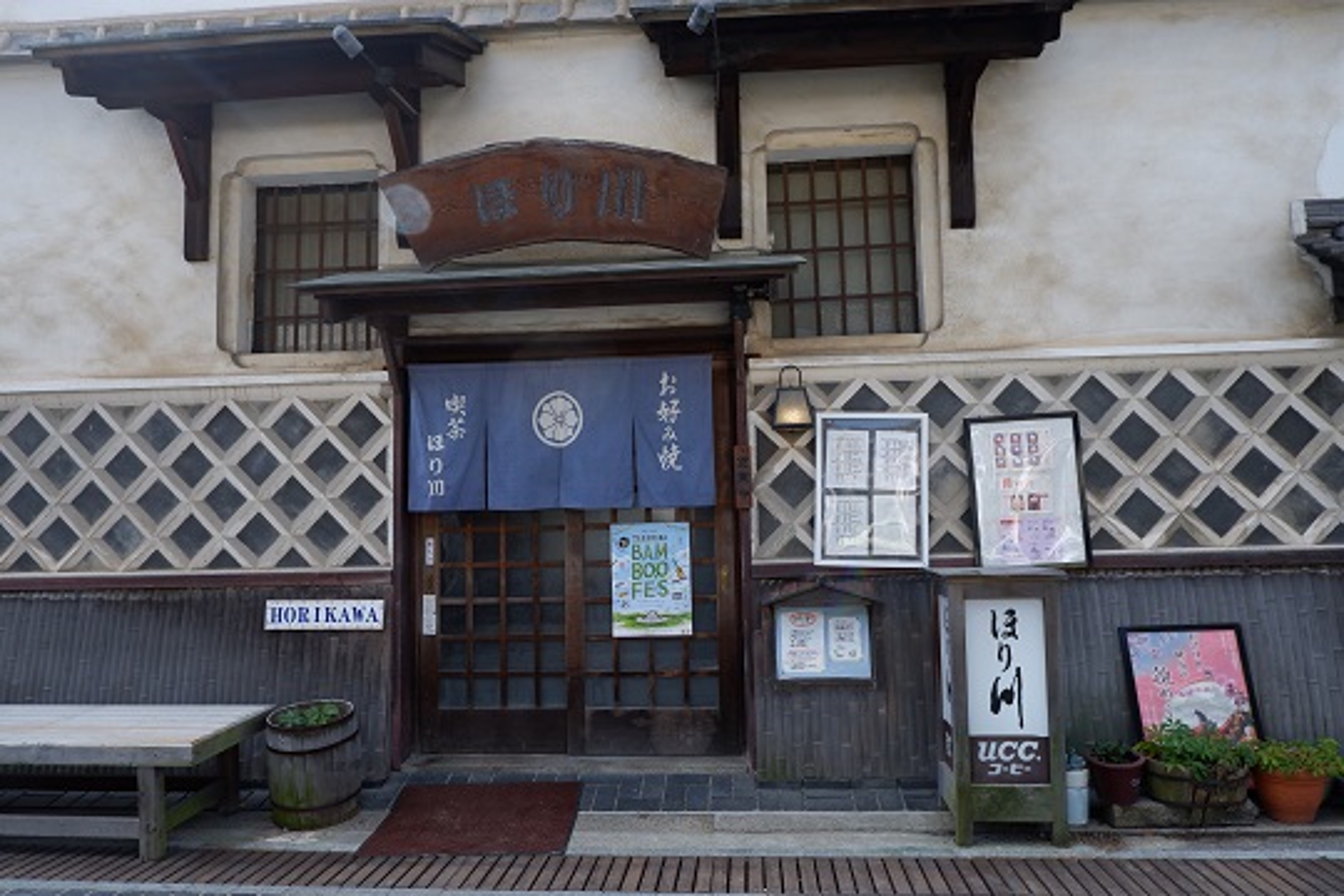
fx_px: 896
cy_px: 448
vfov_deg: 53.1
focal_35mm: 24
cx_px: 672
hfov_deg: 73.7
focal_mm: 16.6
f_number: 7.1
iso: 200
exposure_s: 1/140
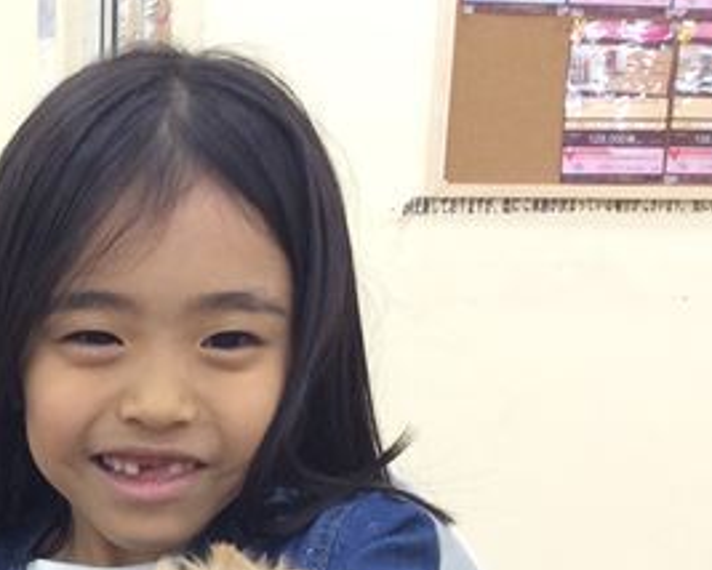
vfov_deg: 21.1
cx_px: -24
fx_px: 1476
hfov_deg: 25.6
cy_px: 570
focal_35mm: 70
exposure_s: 1/24
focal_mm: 3.3
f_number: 2.4
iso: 64
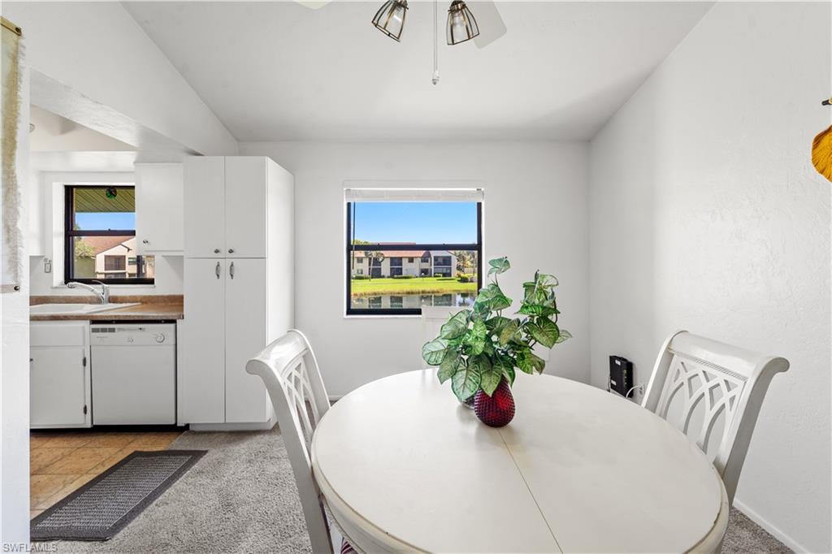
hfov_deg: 104.3
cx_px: 416
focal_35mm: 14
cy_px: 277
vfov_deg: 81.2
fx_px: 323
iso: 250
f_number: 8
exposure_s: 1/10
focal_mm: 14
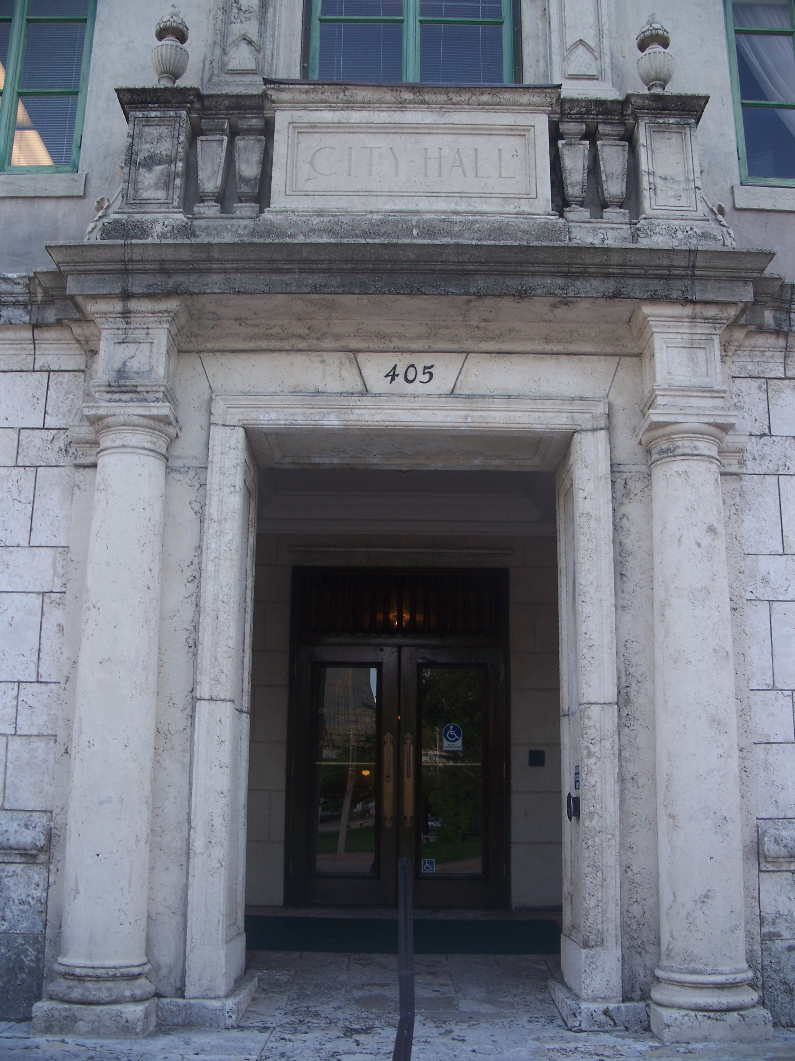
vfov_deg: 50.1
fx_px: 1133
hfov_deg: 38.7
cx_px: 398
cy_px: 530
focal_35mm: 37
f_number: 2.8
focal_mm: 7.8
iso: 64
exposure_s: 1/160
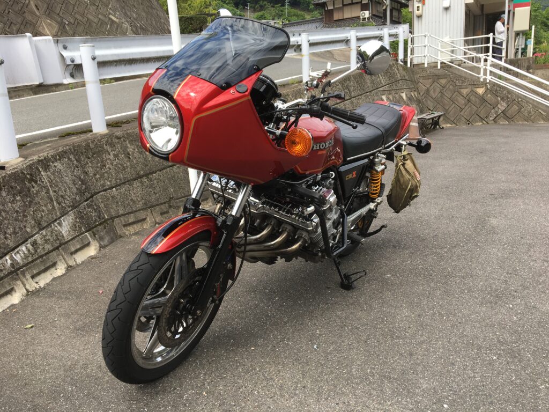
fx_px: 460
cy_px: 206
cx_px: 274
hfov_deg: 61.7
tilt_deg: -12.6
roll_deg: +3.6
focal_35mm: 29
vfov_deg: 48.2
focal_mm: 4.15
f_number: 2.2
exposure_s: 1/605
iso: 25
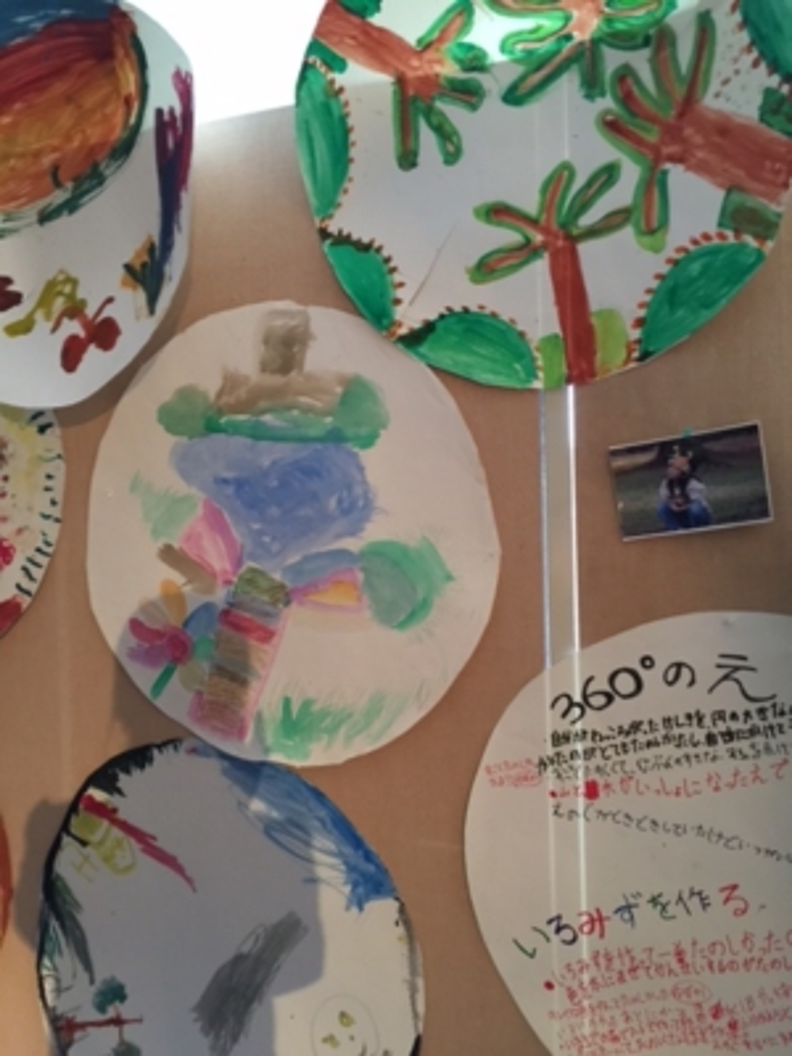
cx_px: 396
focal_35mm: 29
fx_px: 885
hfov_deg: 48.2
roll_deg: +1.6
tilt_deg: -0.6
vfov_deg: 61.7
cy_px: 528
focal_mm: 4.15
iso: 100
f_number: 2.2
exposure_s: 1/10
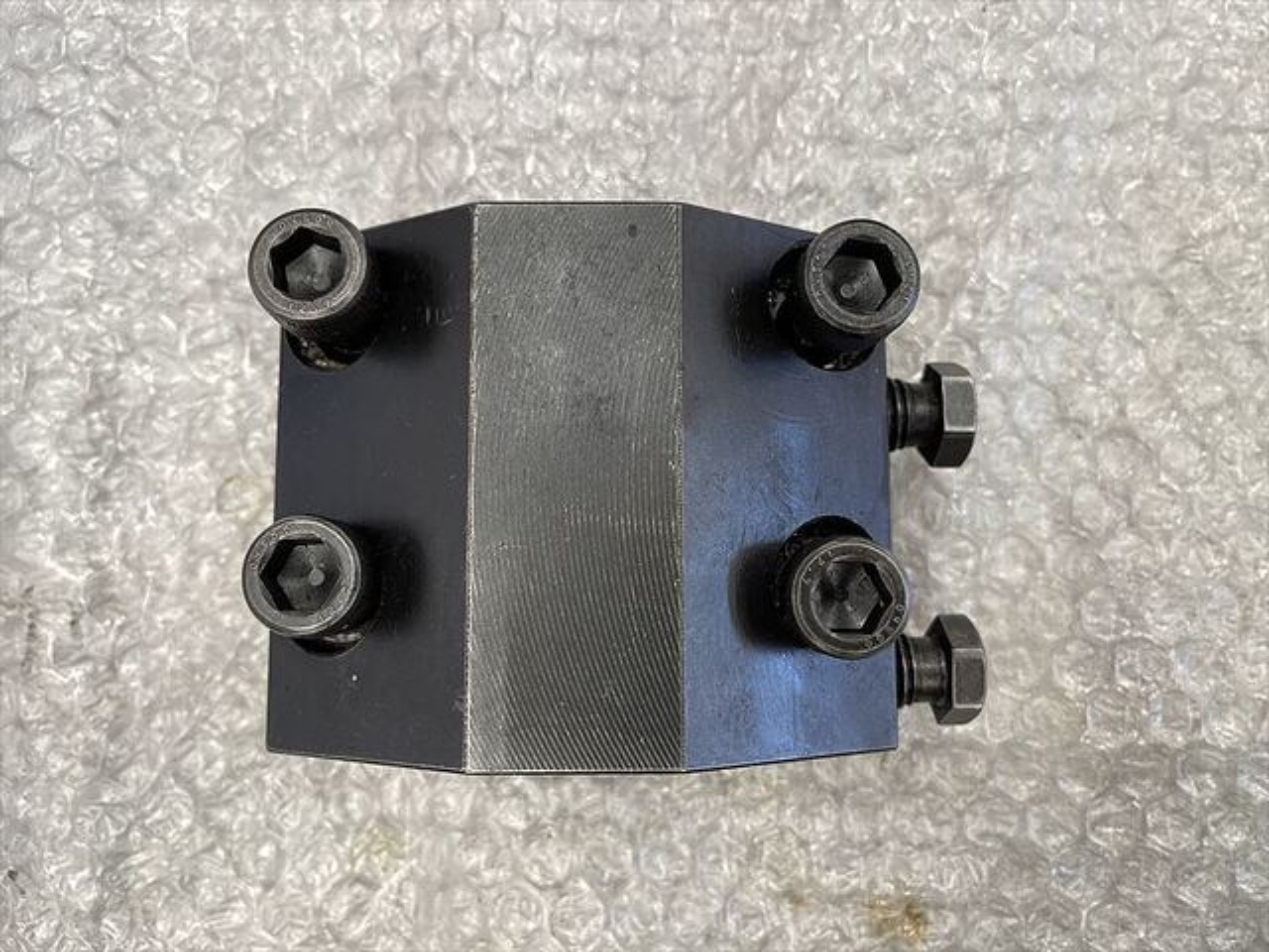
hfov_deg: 67.3
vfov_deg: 53.1
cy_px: 476
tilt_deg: -86.8
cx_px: 634
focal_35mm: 26
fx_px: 953
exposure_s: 1/112
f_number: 1.6
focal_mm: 5.1
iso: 125
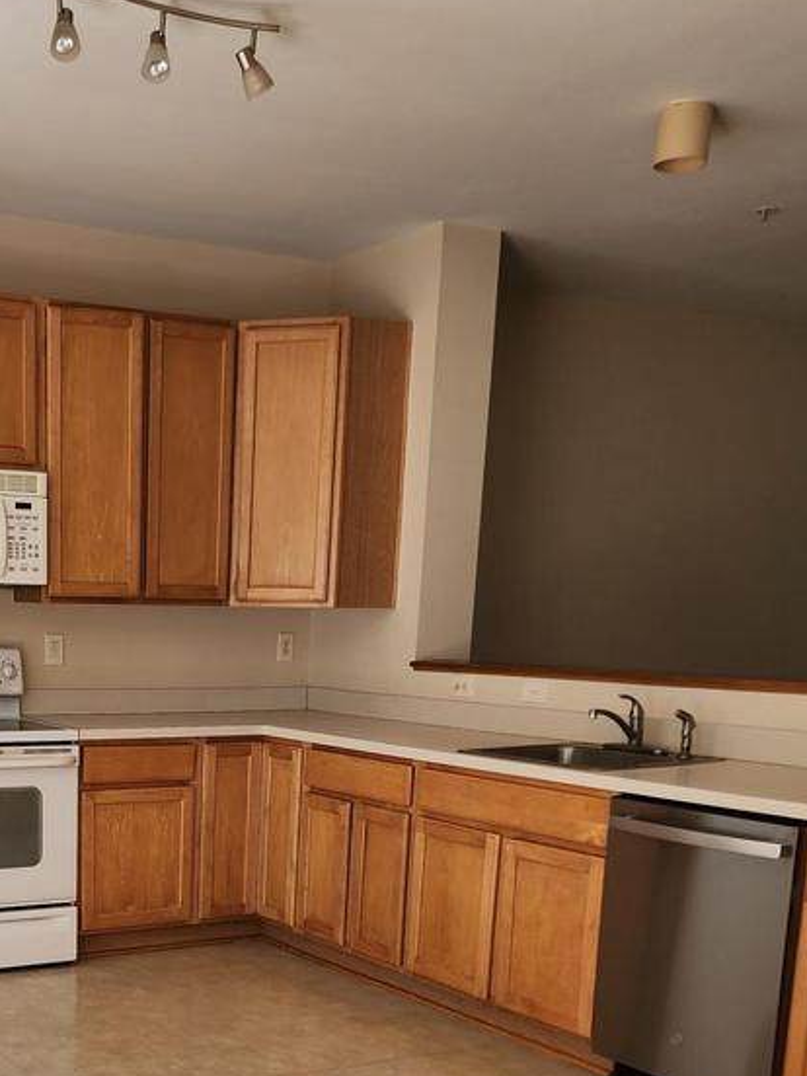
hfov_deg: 31.1
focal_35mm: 45
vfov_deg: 39.1
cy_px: 967
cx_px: 131
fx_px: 1399
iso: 40
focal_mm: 6.4
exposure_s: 1/180
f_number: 1.8
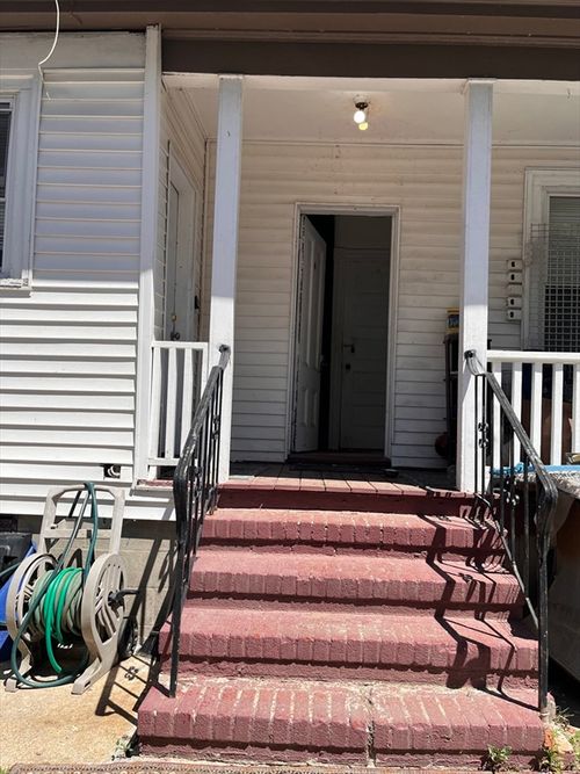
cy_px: 387
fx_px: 581
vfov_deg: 67.3
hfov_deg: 53.0
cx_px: 290
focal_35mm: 26
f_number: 1.6
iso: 50
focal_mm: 5.1
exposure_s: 1/2410
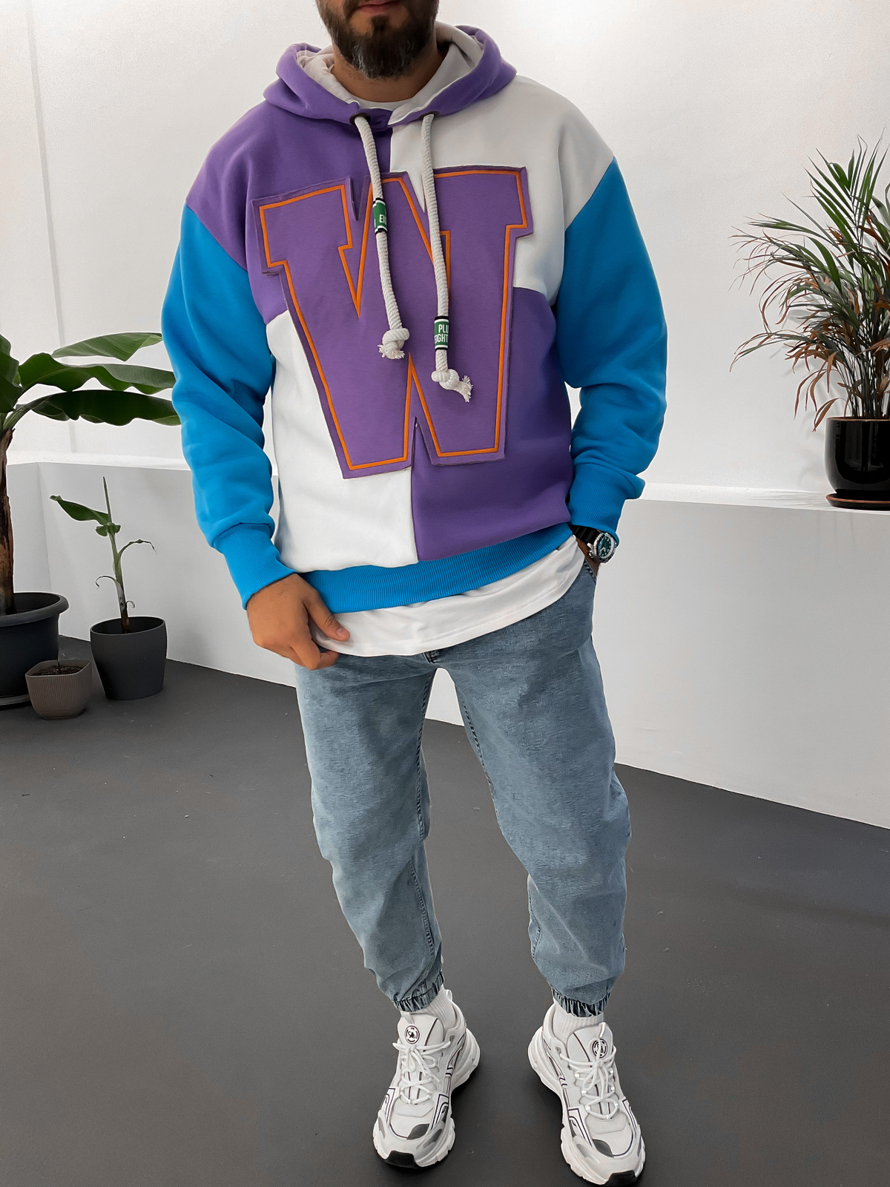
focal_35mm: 29
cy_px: 594
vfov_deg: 61.7
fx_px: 994
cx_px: 445
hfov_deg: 48.2
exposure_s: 1/100
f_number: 1.8
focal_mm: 3
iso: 64
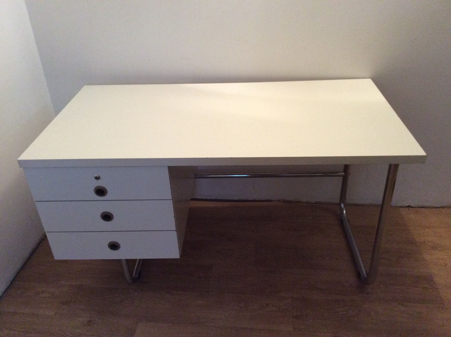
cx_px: 226
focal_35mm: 32
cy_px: 168
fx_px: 416
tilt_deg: -31.1
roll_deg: +2.0
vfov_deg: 44.1
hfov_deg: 56.9
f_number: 2.4
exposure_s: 1/20
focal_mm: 3.3
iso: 250
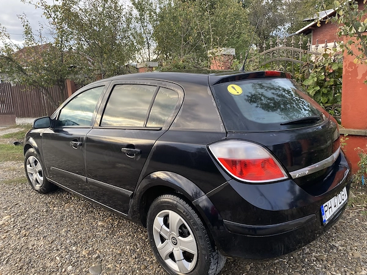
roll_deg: +4.1
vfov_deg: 53.1
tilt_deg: -8.1
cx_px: 184
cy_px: 138
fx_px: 276
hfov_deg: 67.3
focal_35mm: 26
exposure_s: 1/121
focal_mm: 4.25
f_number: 1.8
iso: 80
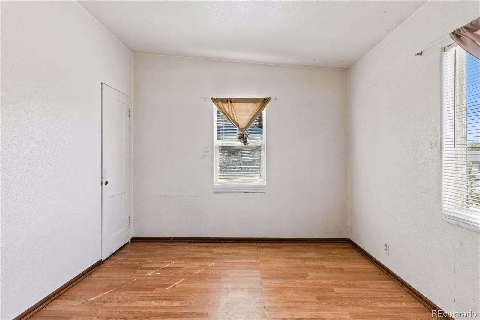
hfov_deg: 93.3
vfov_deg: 70.4
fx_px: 227
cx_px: 240
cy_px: 160
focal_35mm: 17
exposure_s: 1/80
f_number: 9
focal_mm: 17
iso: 400
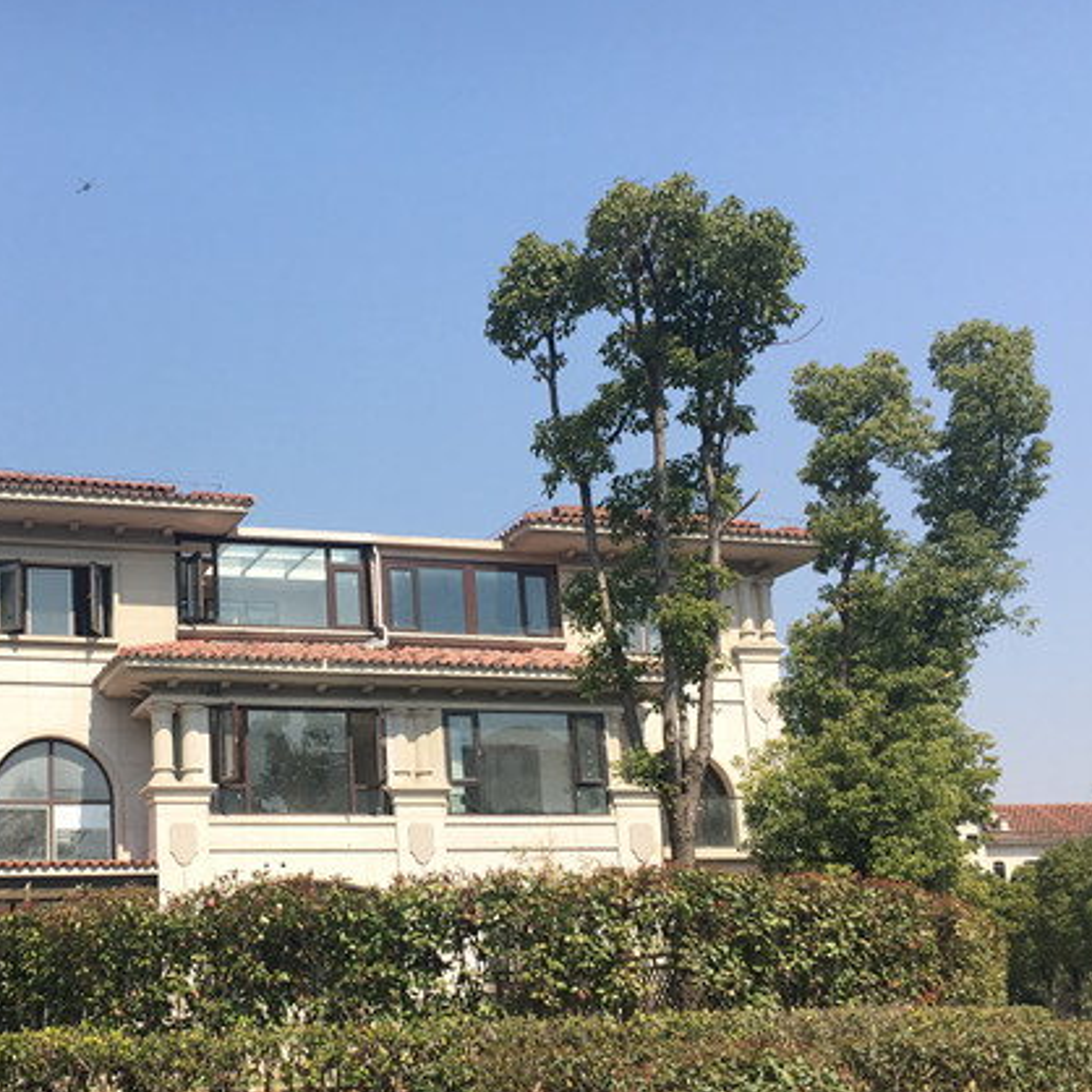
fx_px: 1642
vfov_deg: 36.6
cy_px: 679
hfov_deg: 36.1
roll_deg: +2.5
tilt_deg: +9.6
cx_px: 293
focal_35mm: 46
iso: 25
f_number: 2.2
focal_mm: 4.15
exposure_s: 1/1399
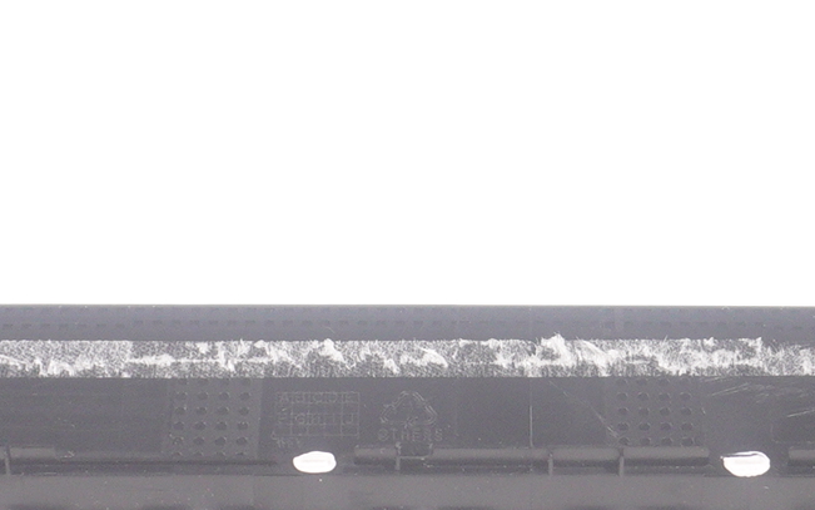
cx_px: 496
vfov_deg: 8.1
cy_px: 274
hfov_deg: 12.9
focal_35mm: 162
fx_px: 3606
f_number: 5
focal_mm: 23
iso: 640
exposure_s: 1/250
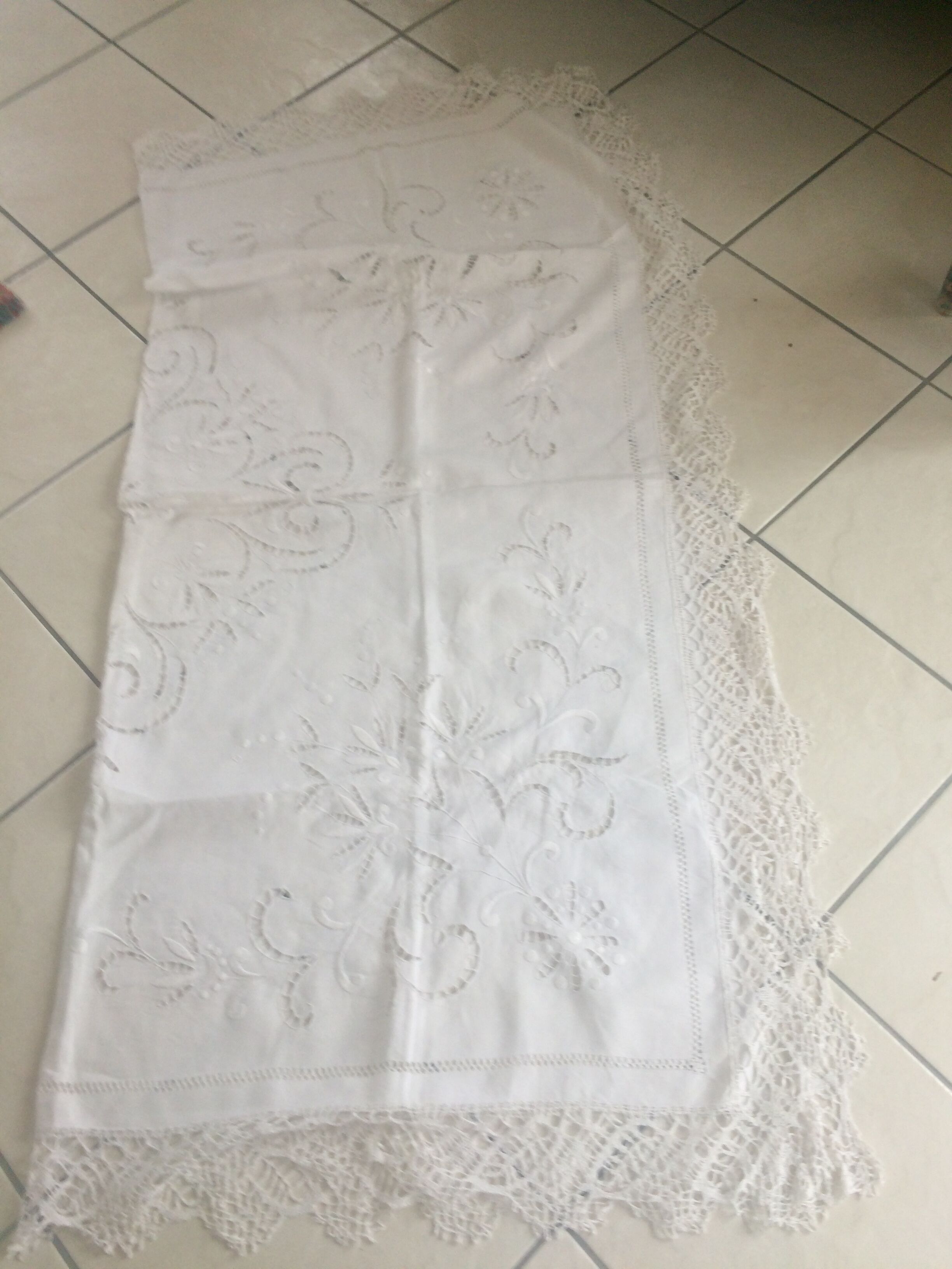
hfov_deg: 48.2
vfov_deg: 61.7
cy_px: 634
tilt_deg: -64.0
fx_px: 1063
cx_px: 476
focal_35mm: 29
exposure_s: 1/100
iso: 64
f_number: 2.2
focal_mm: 4.15
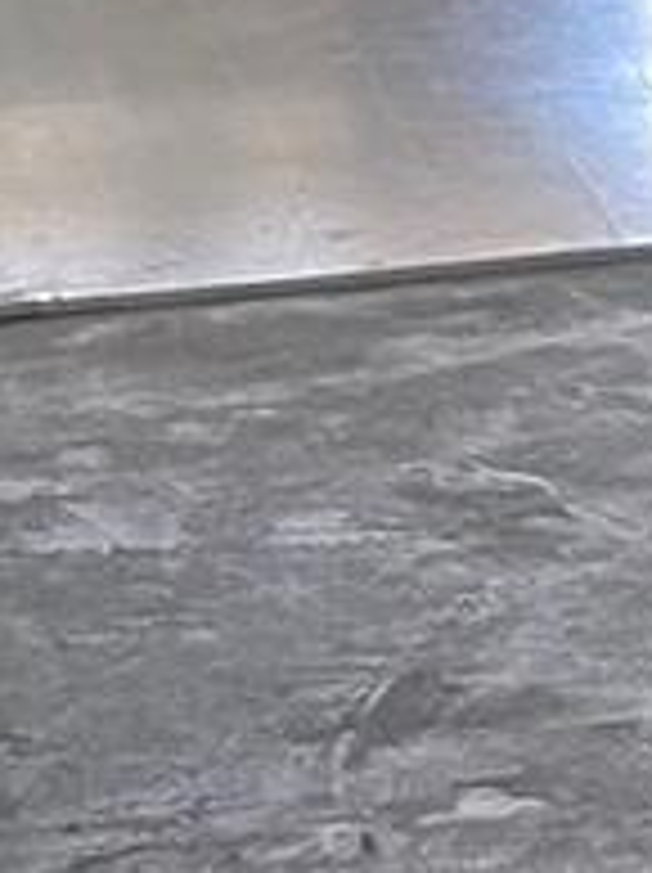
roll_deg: +1.6
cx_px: 1974
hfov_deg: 6.5
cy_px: 14
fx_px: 5185
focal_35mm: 206
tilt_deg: -9.1
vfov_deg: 9.6
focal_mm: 4.25
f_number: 1.8
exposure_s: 1/60
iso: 125
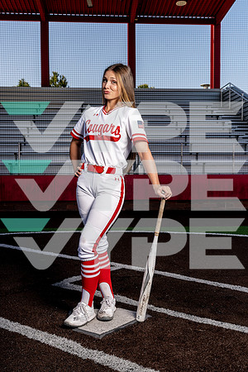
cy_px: 186
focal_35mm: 41
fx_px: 424
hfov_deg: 32.6
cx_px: 124
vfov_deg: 47.4
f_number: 10
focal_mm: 41
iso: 100
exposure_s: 1/250
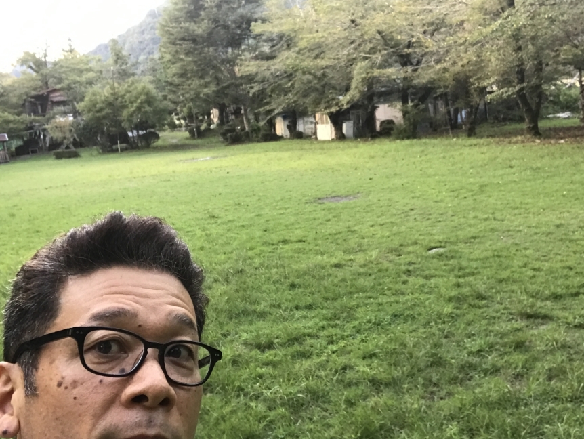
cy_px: 231
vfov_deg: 37.8
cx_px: 287
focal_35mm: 38
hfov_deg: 48.9
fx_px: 642
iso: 32
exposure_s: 1/30
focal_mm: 2.87
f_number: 2.2
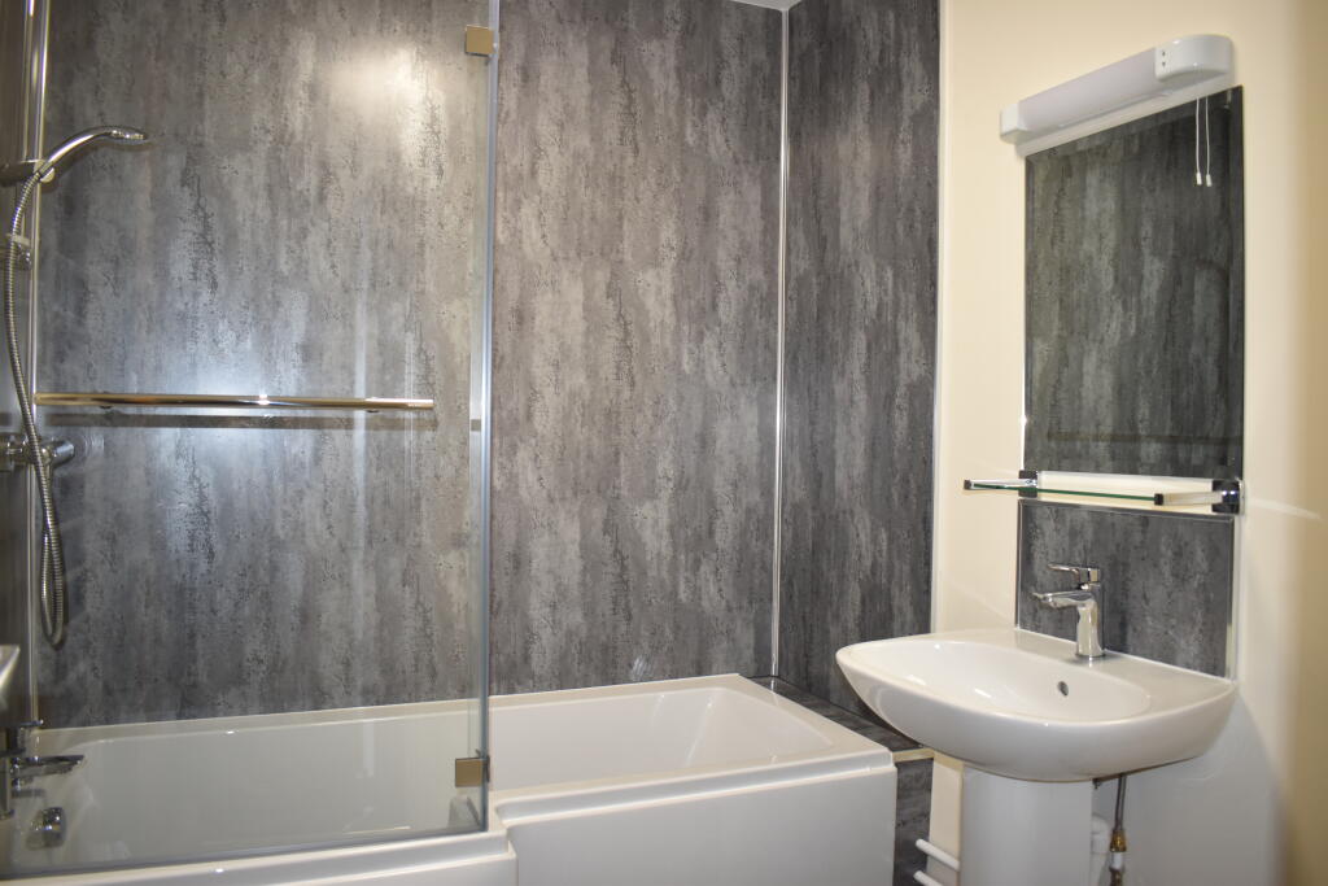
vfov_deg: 47.9
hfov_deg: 67.4
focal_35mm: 27
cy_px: 443
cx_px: 664
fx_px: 996
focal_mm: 18
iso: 400
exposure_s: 1/80
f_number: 4
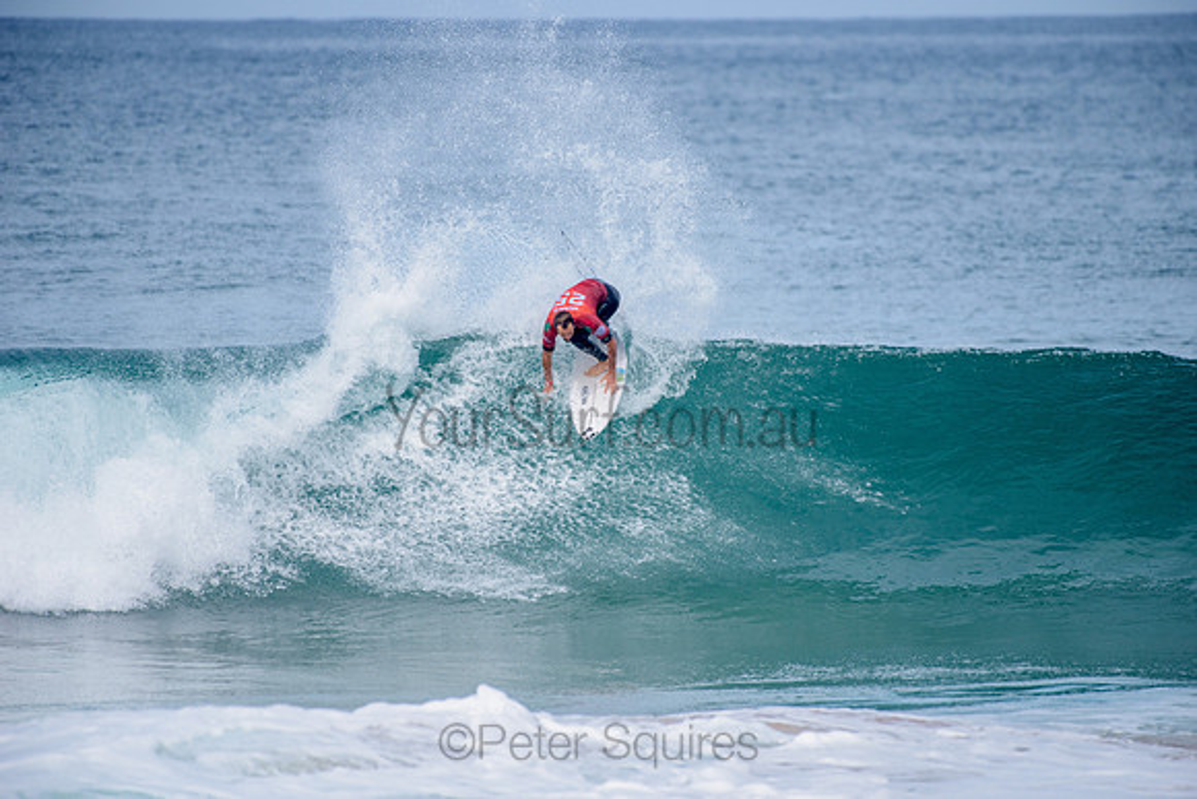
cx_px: 598
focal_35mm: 500
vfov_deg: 2.8
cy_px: 400
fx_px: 16628
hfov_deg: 4.1
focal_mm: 500
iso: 250
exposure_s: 1/2000
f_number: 5.6
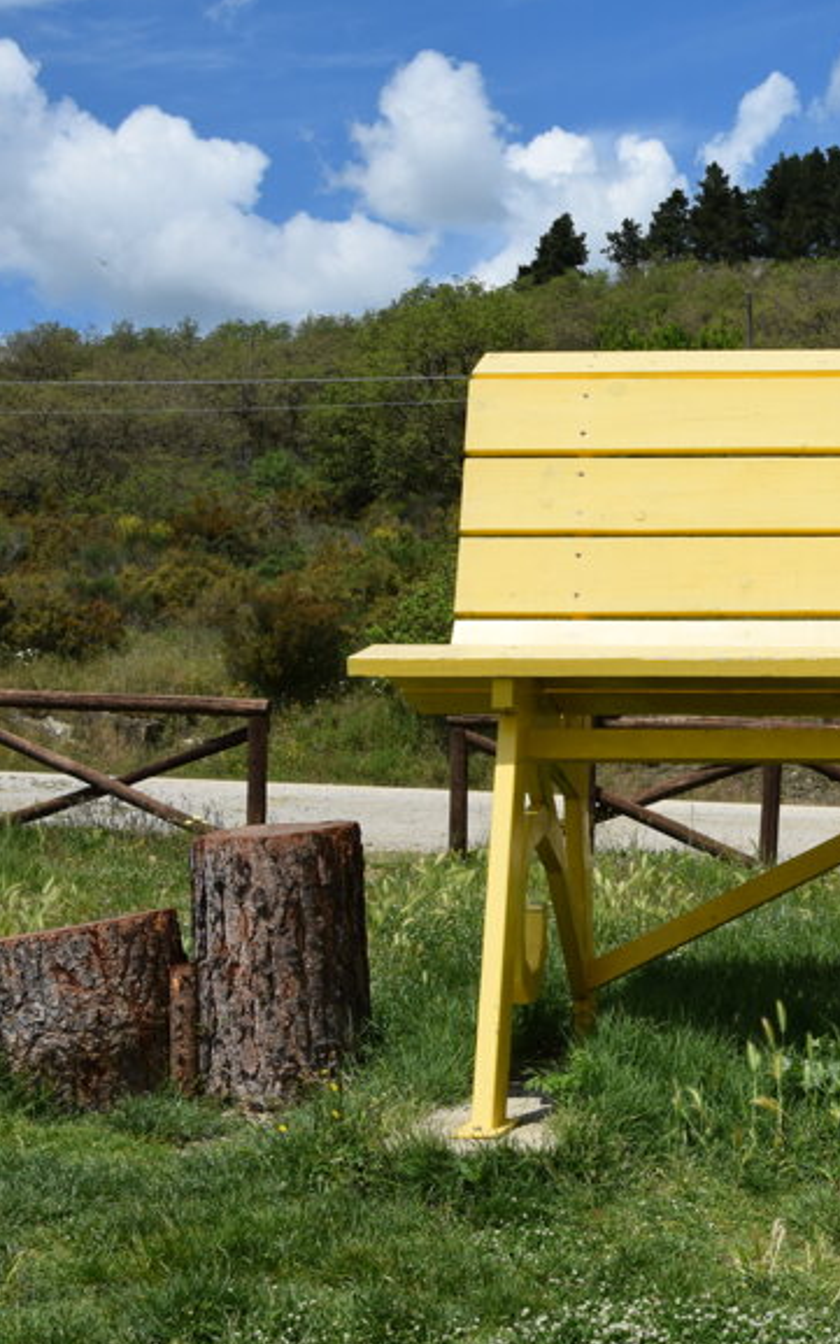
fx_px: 2052
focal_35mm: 56
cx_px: 838
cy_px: 677
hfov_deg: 22.3
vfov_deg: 36.3
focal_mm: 24
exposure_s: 1/400
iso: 200
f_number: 10
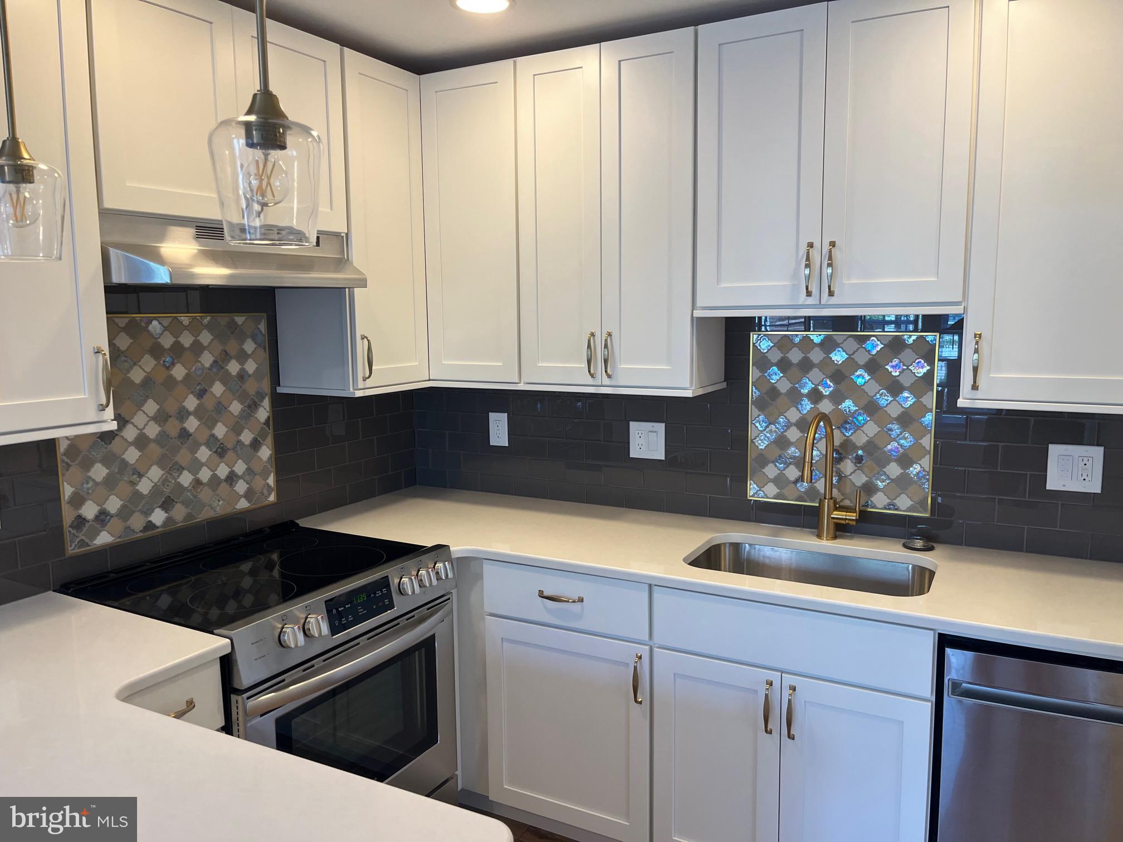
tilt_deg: -8.5
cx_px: 562
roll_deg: +0.9
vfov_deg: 53.1
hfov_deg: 67.3
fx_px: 843
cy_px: 421
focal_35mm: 26
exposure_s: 1/120
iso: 64
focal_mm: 5.1
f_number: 1.6
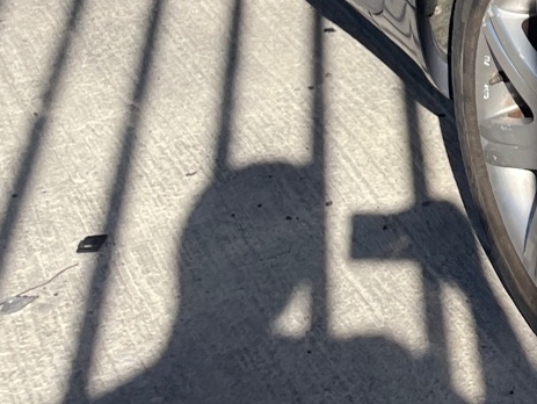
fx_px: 1568
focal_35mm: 101
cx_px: 920
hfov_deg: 16.7
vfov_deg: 13.7
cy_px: -211
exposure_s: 1/2681
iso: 32
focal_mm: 4.2
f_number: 1.6
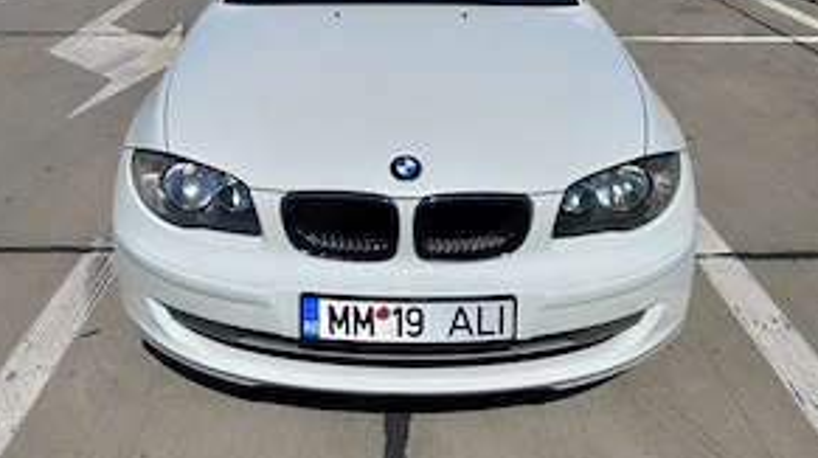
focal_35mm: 36
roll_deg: -0.2
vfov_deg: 30.5
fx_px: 780
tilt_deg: -11.6
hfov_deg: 55.3
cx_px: 405
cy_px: 6
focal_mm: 6.86
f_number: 1.78
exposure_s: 1/15625
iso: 80
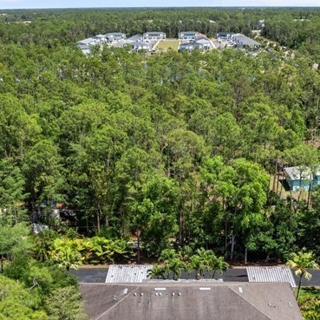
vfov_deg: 30.0
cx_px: 176
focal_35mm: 55
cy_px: 276
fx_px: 575
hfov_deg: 31.1
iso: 100
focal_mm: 8.38
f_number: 2.8
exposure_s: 1/1600
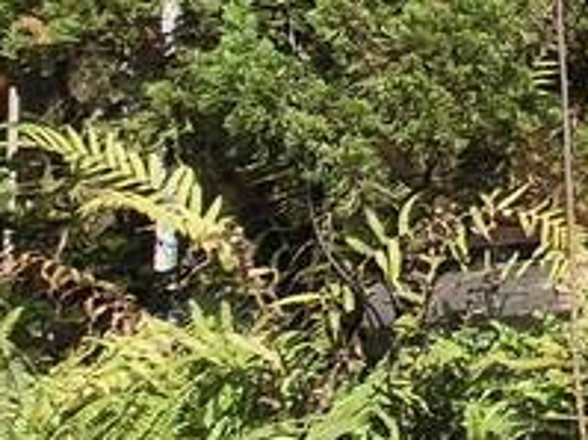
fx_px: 1596
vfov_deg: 15.0
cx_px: 1640
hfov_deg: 12.4
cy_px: -124
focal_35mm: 94
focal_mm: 2.2
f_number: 2.2
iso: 64
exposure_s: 1/1996
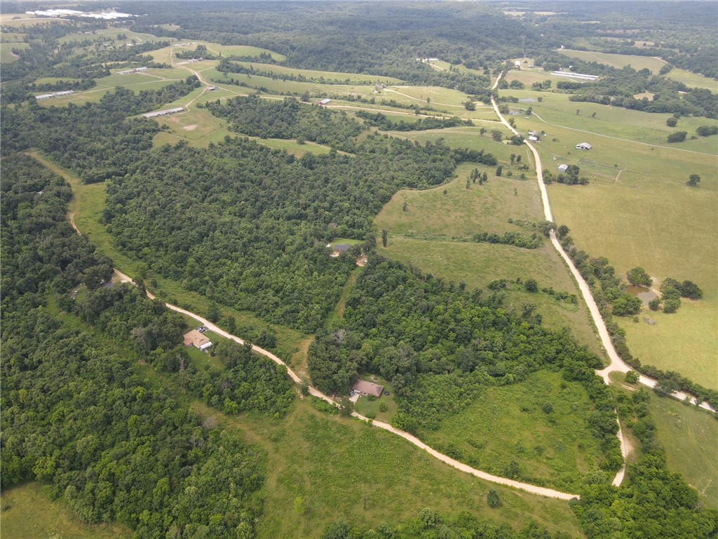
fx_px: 498
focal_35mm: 24
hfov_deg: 71.6
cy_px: 270
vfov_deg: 56.8
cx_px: 359
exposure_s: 1/80
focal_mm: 4.5
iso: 100
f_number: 2.8
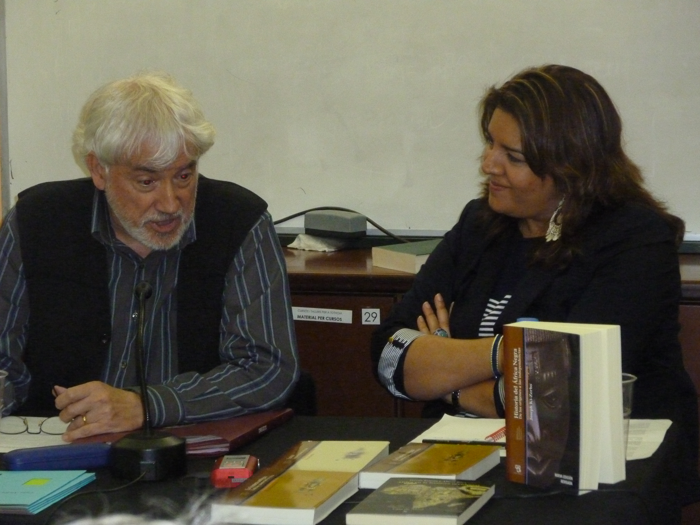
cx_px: 350
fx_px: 2265
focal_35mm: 112
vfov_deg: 13.2
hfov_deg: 17.6
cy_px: 262
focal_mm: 20.2
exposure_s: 1/100
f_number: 5.3
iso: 800
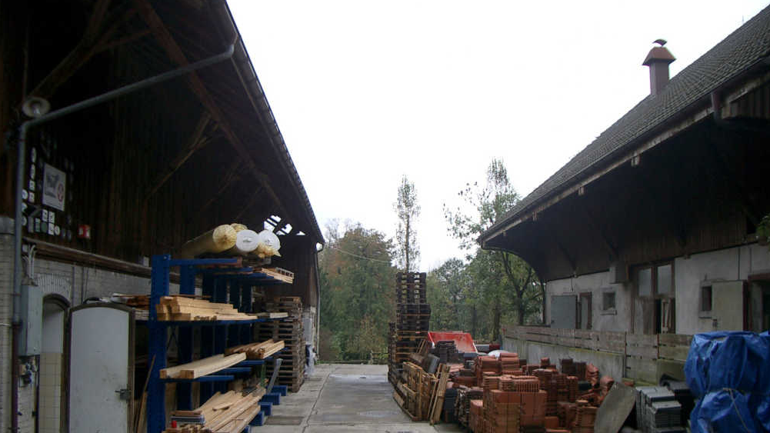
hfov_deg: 51.6
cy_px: 273
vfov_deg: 30.3
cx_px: 378
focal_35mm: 39
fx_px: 796
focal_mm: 5.8
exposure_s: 1/125
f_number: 2.6
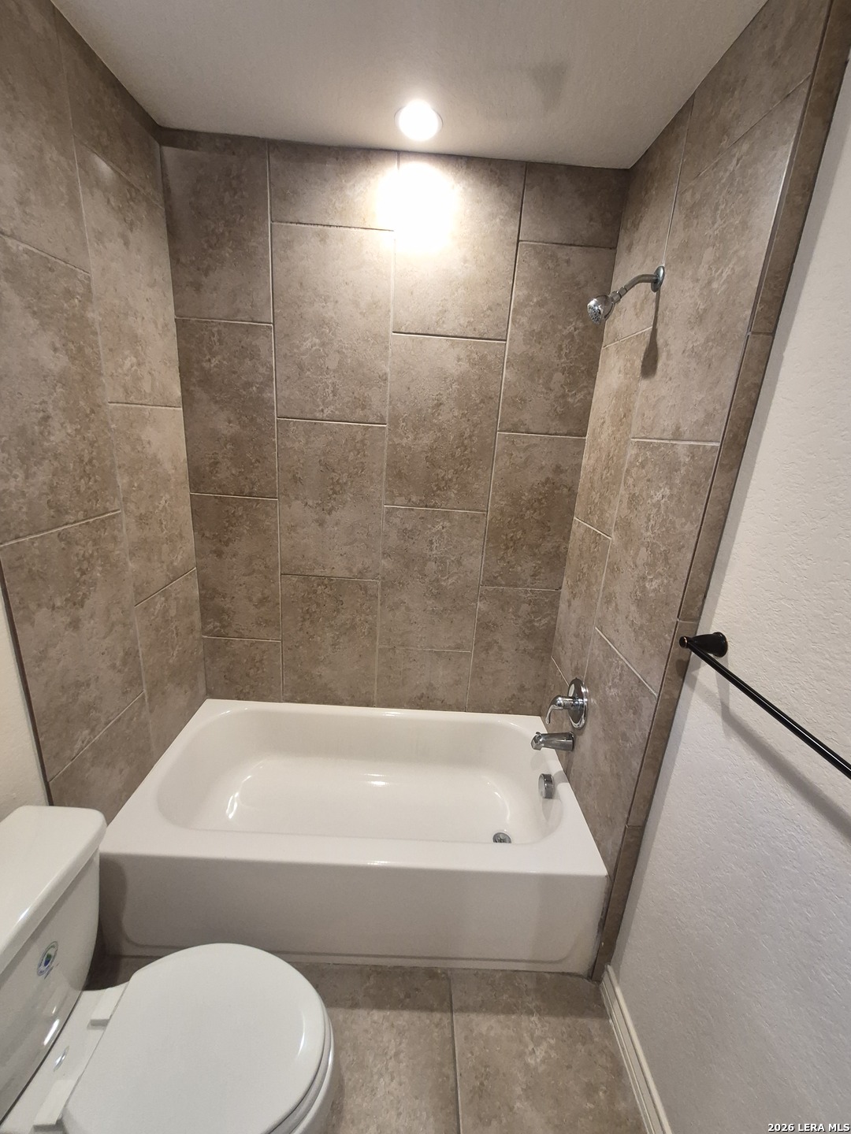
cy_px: 567
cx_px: 426
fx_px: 426
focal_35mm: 13
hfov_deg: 89.9
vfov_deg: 106.2
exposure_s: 1/60
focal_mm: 1.74
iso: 320
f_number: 2.2
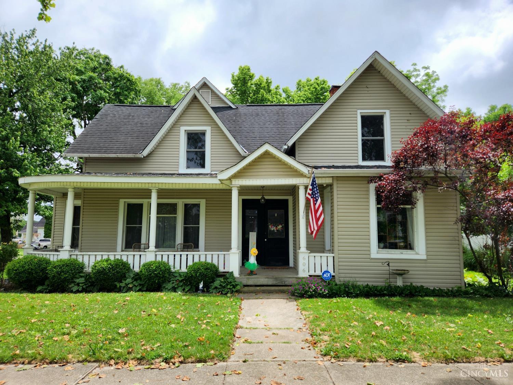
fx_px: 341
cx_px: 256
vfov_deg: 58.9
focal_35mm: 23
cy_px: 192
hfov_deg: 73.9
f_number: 1.8
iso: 20
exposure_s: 1/1667
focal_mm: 5.4
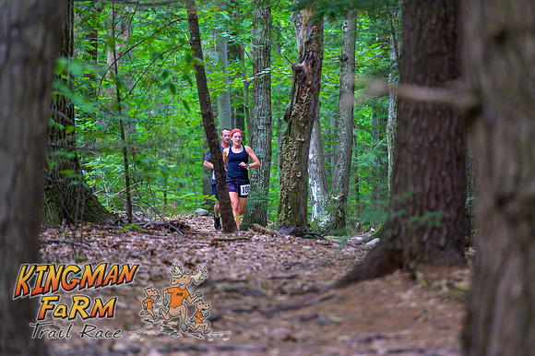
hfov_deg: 10.3
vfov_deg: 6.9
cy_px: 178
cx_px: 268
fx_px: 2970
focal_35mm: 200
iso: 8000
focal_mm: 200
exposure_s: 1/250
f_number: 4
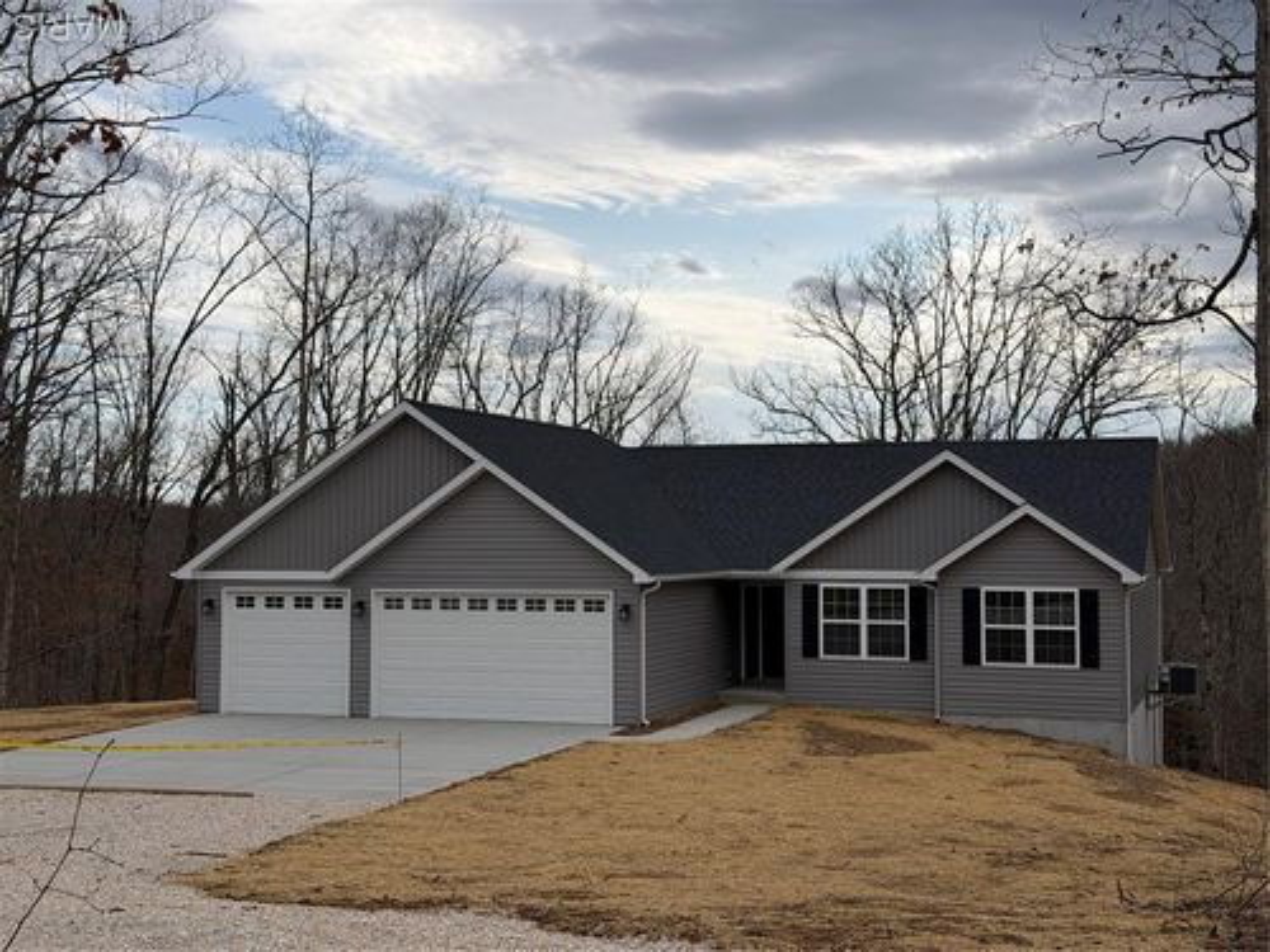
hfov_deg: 39.7
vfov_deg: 30.3
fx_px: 1761
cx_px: 635
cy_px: 476
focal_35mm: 48
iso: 64
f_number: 1.78
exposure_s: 1/6024
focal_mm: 6.76
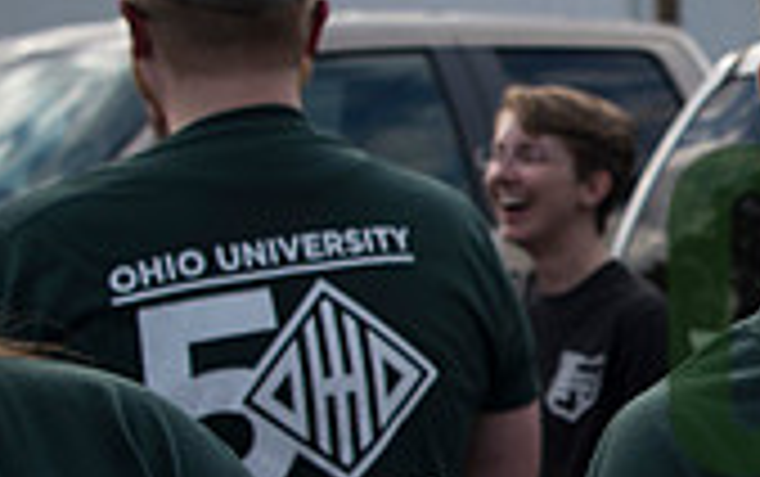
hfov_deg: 22.0
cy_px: 358
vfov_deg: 15.5
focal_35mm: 84
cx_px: 1007
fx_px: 1742
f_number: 2.8
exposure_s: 1/2000
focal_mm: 24
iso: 250
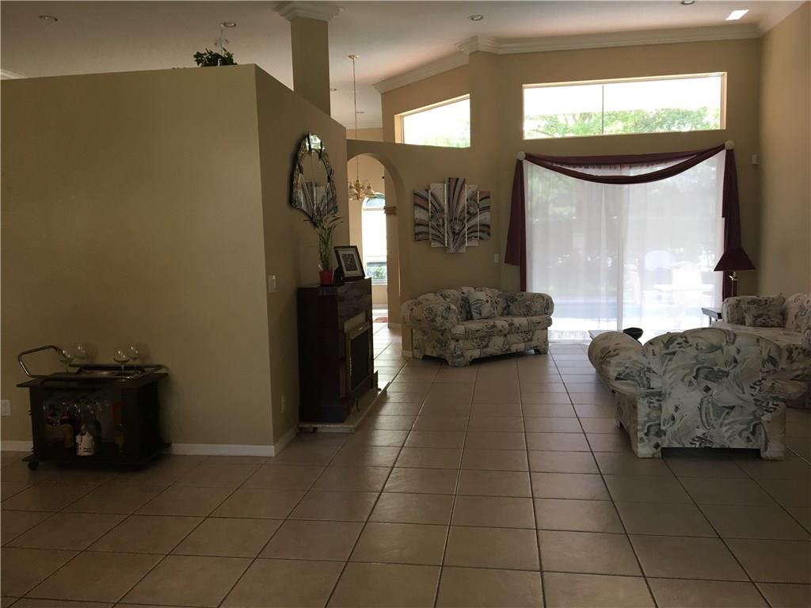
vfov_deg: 48.2
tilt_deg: -5.2
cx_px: 406
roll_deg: +1.1
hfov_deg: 61.7
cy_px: 304
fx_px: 679
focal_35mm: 29
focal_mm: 4.15
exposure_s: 1/30
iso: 25
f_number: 2.2
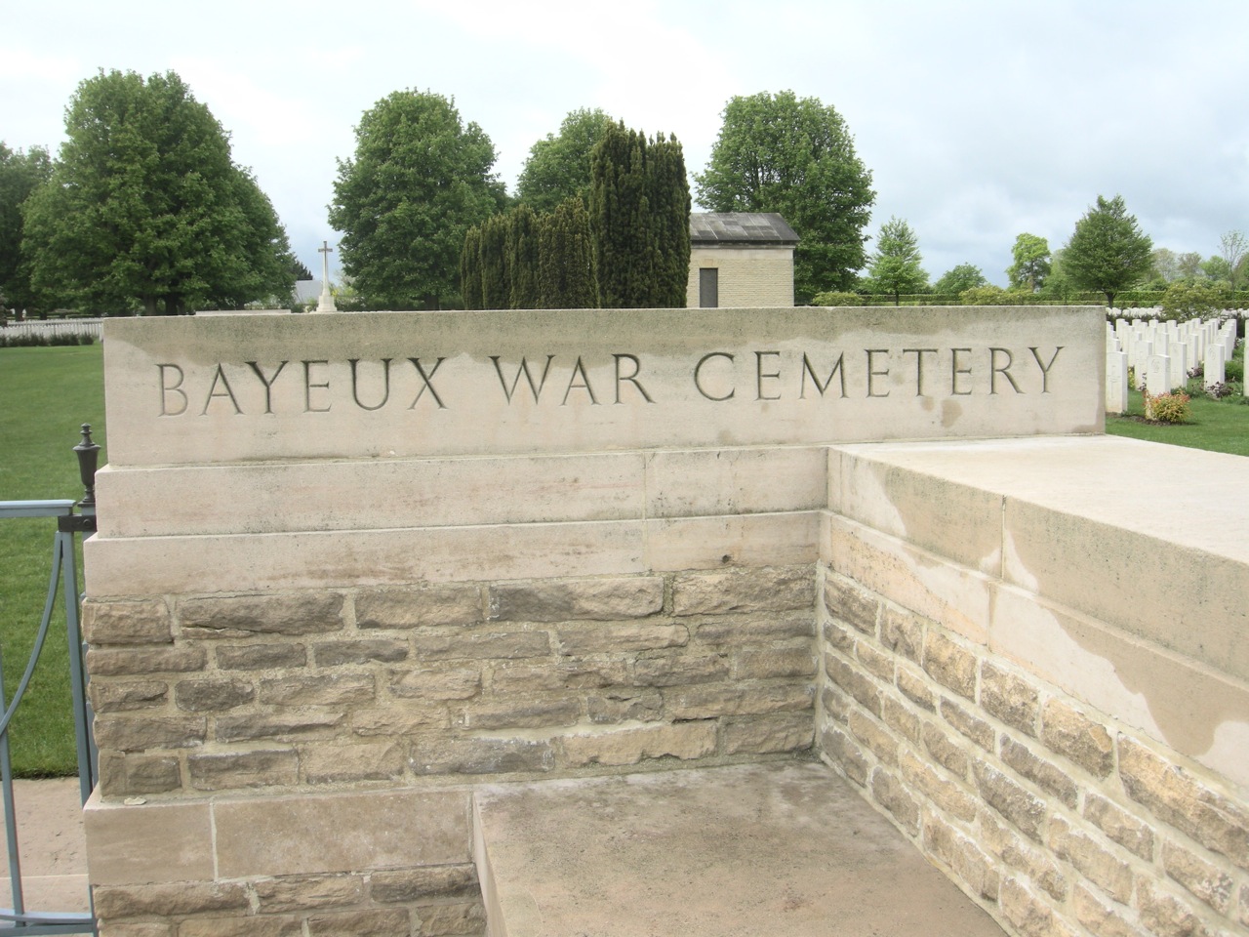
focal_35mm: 36
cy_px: 468
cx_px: 624
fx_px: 1299
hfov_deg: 51.4
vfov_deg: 39.7
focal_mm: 7.5
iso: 64
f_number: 4.8
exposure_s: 1/192
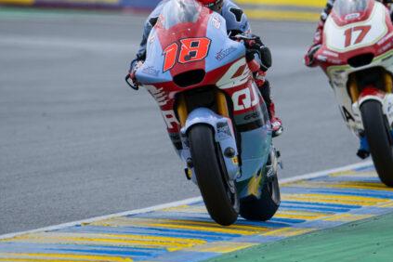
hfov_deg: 2.1
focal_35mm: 968
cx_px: 222
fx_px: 10567
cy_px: 93
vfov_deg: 1.4
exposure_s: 1/2000
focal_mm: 400
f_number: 5
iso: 250
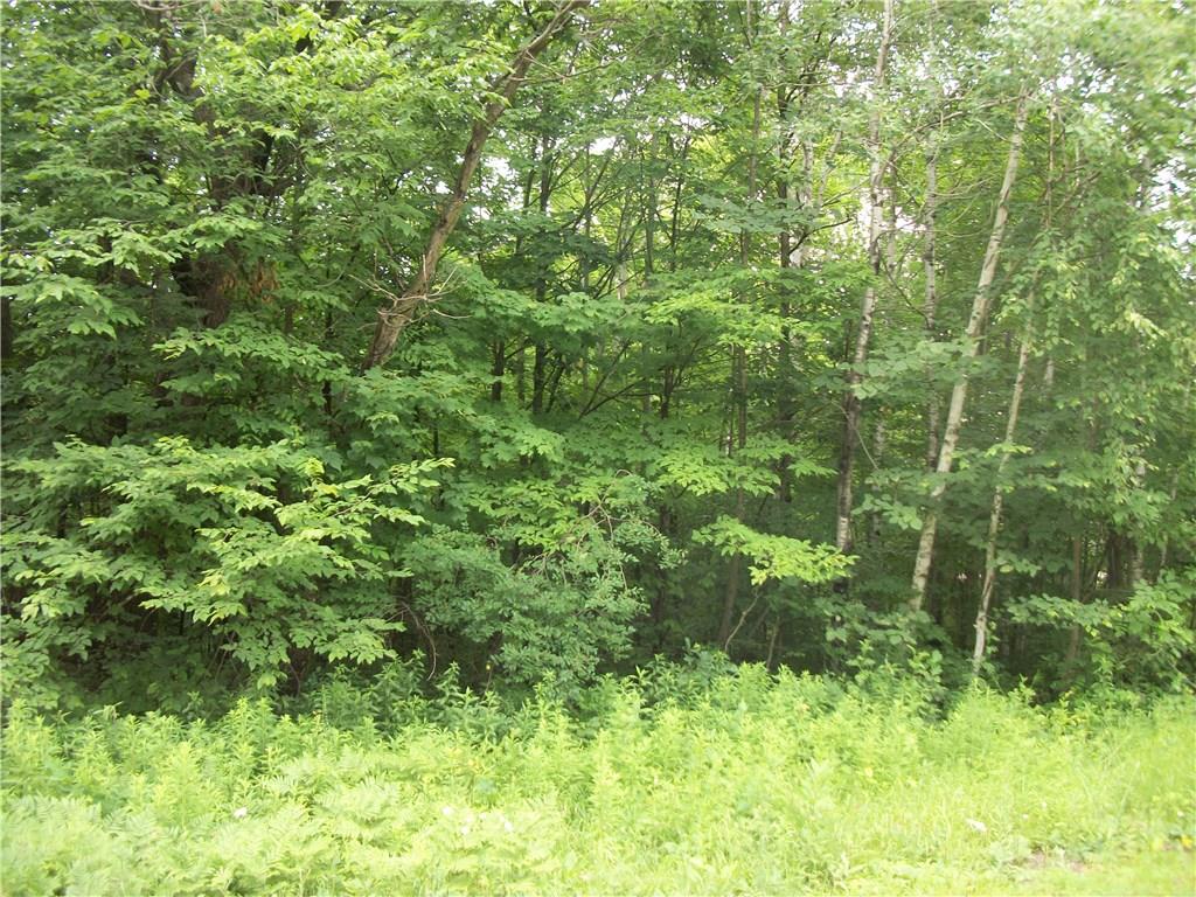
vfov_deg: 44.2
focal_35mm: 32
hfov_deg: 56.8
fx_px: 1106
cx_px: 598
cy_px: 448
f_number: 2.9
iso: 80
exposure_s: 1/60
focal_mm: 5.7
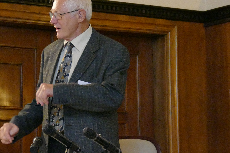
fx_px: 1022
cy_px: 83
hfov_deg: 12.8
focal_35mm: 160
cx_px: 83
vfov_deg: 8.6
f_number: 3.8
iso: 3200
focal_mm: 35.42
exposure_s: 1/125
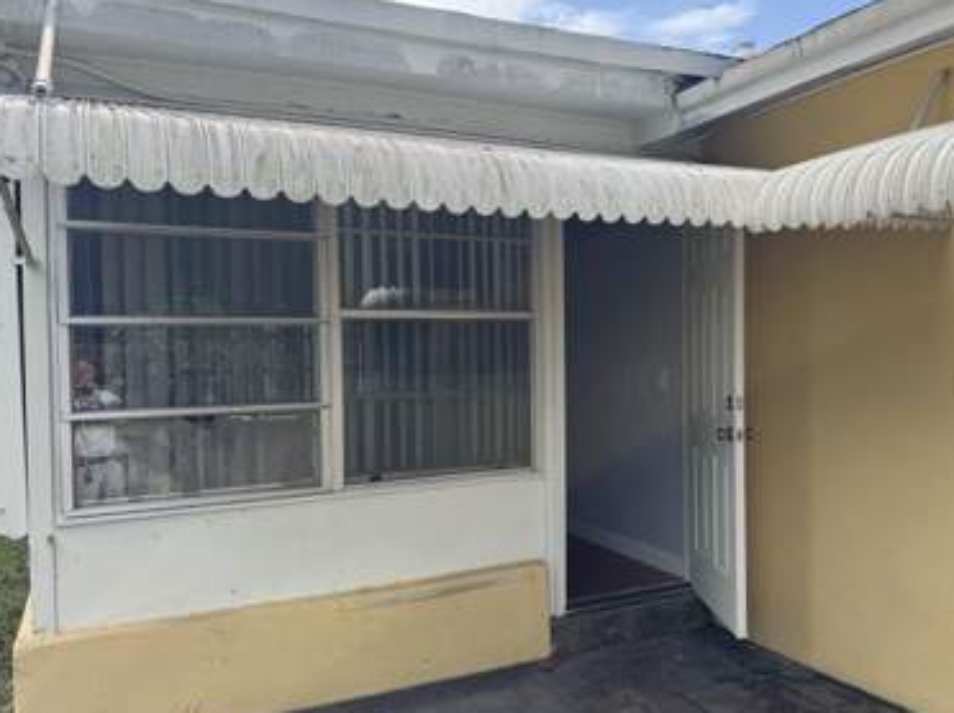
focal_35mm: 31
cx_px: 600
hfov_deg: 57.6
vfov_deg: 45.3
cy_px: 373
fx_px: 853
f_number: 1.78
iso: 80
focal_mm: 6.76
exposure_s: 1/1339
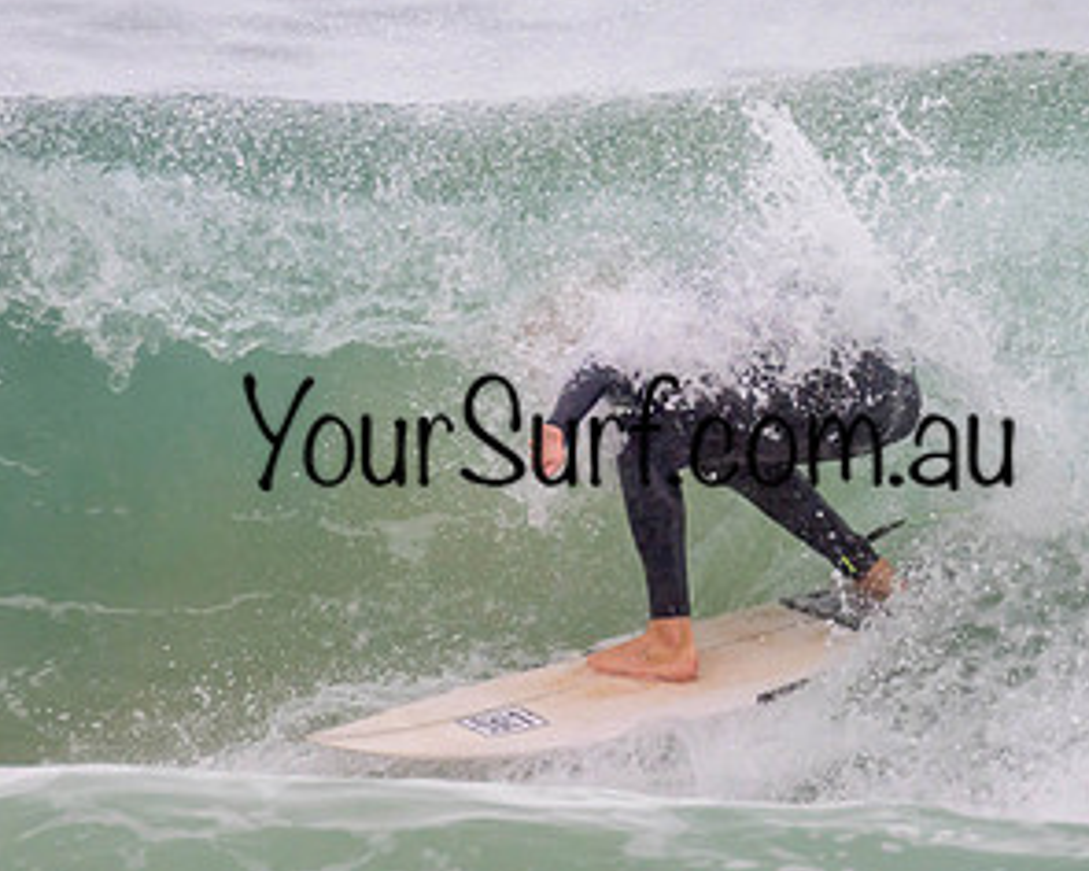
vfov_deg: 1.0
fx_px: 47572
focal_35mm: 1476
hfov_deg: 1.3
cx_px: 624
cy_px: 400
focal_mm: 800
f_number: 11
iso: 1400
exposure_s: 1/2000
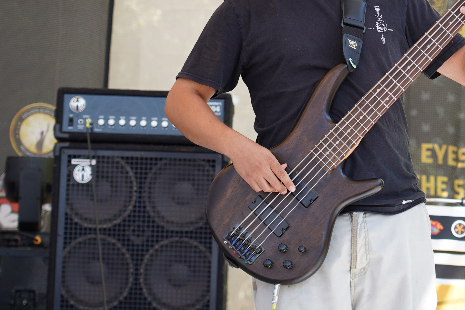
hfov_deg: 13.0
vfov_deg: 8.7
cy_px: 20
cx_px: 311
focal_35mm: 158
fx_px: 2041
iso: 100
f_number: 4.5
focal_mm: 68
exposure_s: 1/200
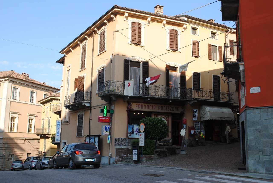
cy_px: 92
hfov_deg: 53.1
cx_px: 136
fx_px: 273
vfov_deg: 37.0
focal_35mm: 36
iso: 100
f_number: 6.3
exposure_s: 1/200
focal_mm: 24
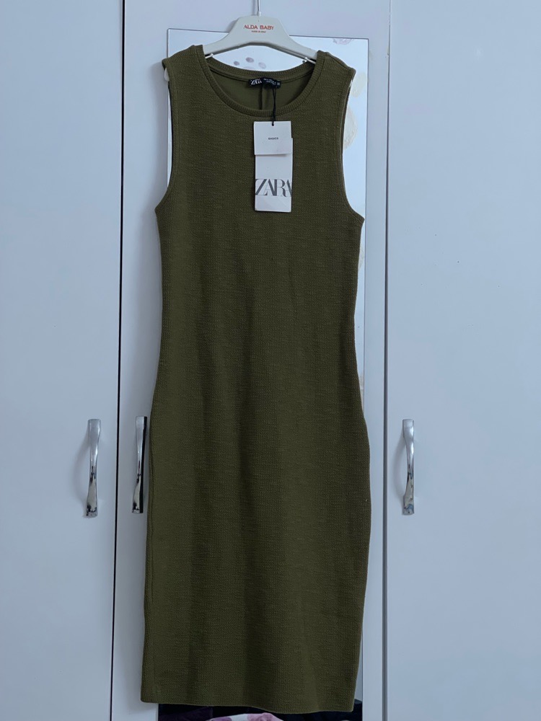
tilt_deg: +2.8
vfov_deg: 30.3
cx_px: 270
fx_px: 1334
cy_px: 360
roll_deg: -0.4
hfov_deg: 22.9
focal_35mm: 64
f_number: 2.2
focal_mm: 7.5
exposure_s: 1/33
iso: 250
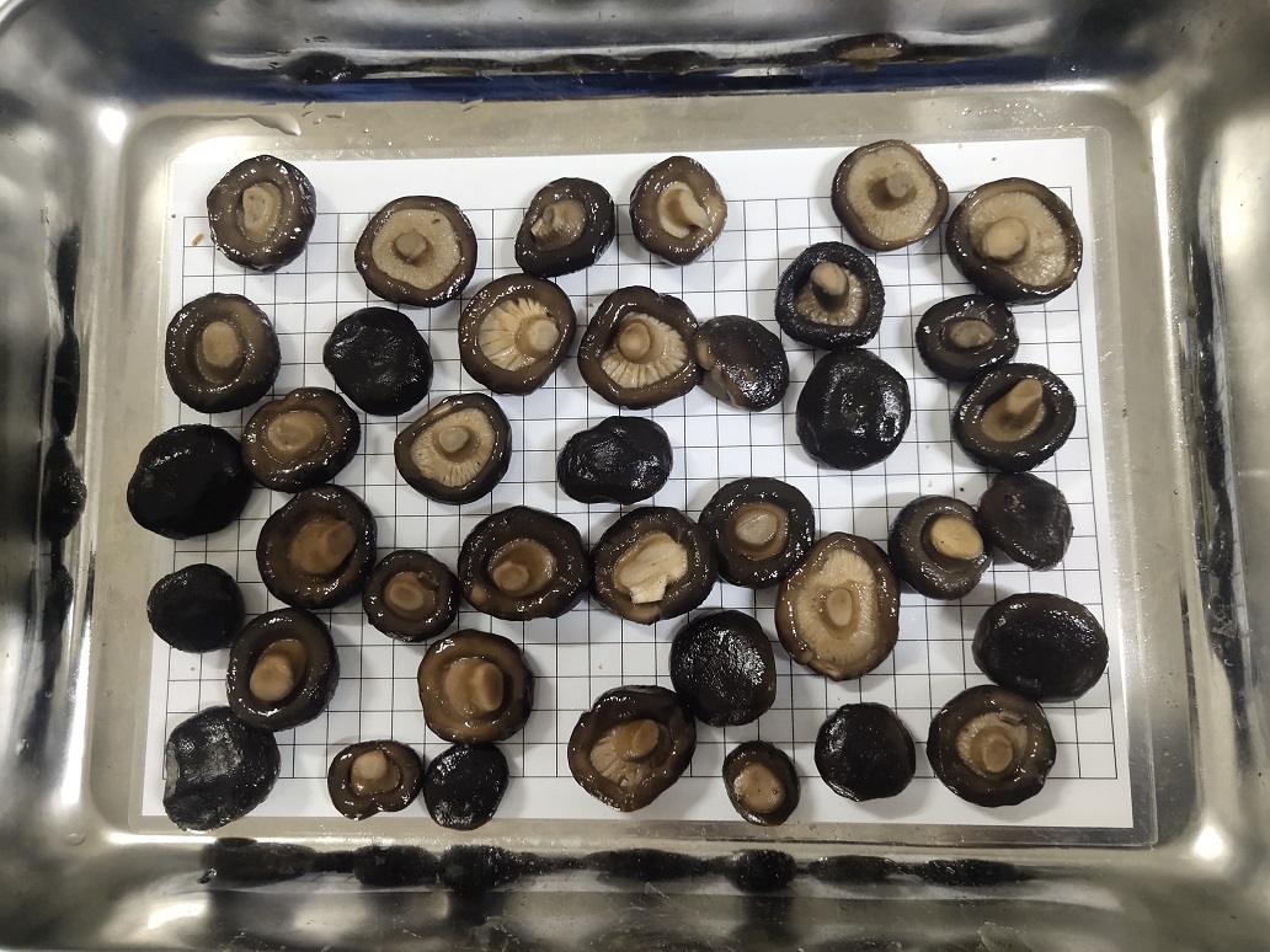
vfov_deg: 48.2
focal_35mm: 29
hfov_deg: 61.7
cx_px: 635
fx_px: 1064
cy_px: 476
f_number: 1.8
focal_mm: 4.27
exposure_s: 1/33
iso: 655
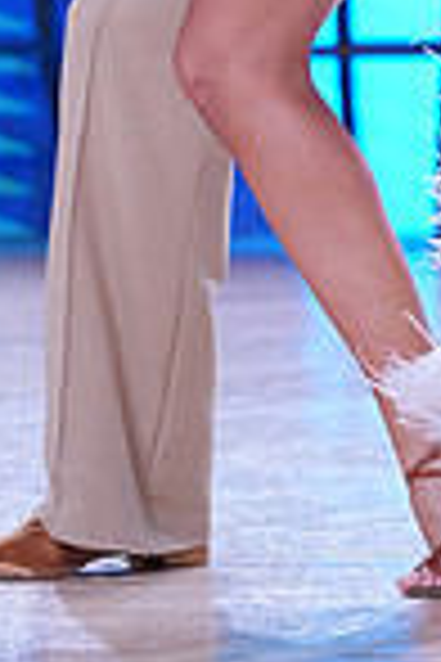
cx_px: 560
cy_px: -324
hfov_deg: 1.7
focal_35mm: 789
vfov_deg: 2.6
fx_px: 14497
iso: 2500
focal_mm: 200
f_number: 5.6
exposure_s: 1/400
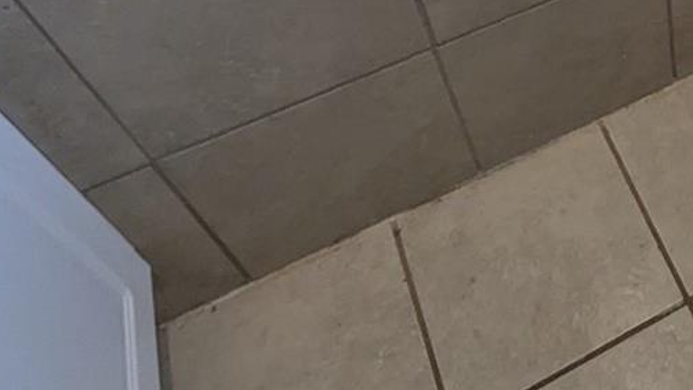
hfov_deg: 38.7
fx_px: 827
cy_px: -171
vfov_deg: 22.5
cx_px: 734
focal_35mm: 45
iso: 664
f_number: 2.2
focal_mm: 1.95
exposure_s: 1/102
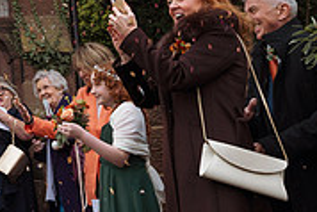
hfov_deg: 22.8
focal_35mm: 78
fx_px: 687
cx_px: -109
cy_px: -29
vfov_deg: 16.9
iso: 400
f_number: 5.6
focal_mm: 24
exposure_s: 1/160
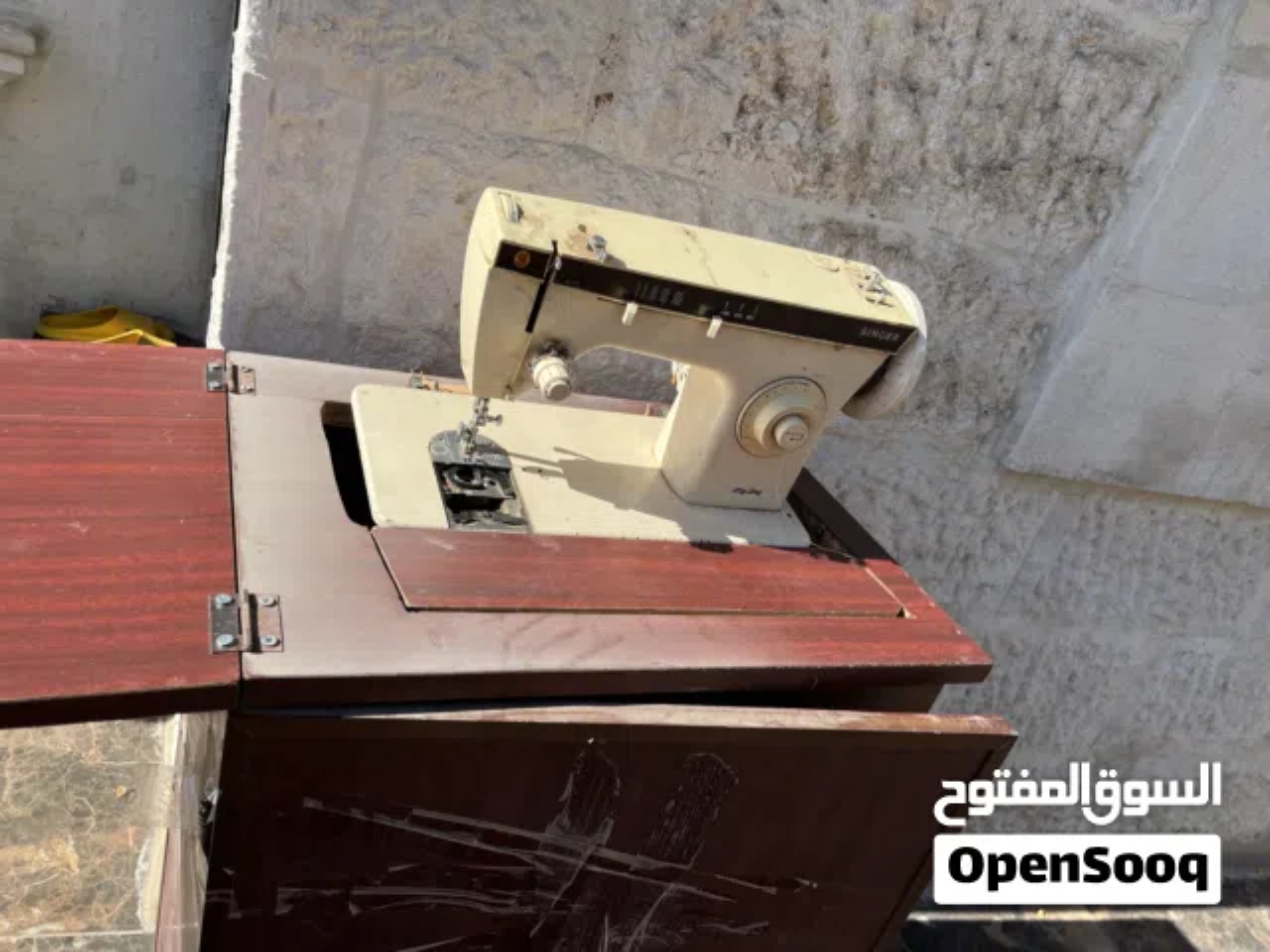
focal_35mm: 26
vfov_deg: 53.1
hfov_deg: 67.3
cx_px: 635
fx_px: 954
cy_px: 476
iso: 50
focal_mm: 5.1
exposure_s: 1/2309
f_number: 1.6
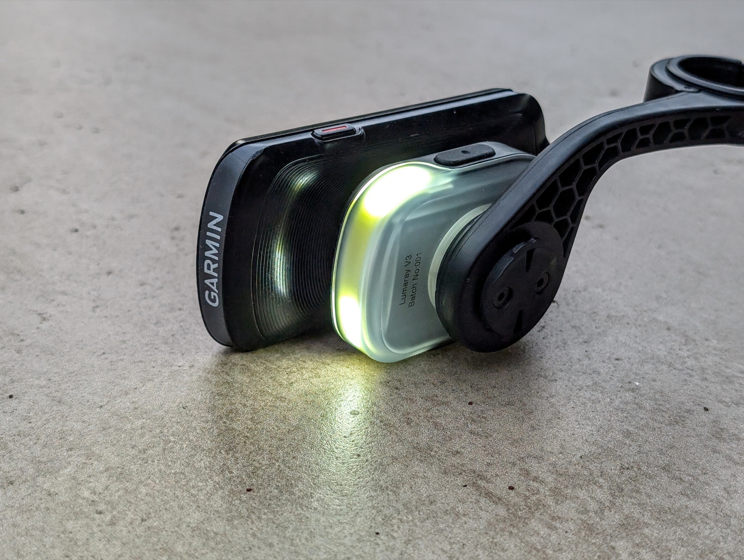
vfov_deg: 29.7
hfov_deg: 38.9
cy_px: 280
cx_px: 372
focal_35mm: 49
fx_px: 1055
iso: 26
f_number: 1.68
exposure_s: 1/345
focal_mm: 6.9
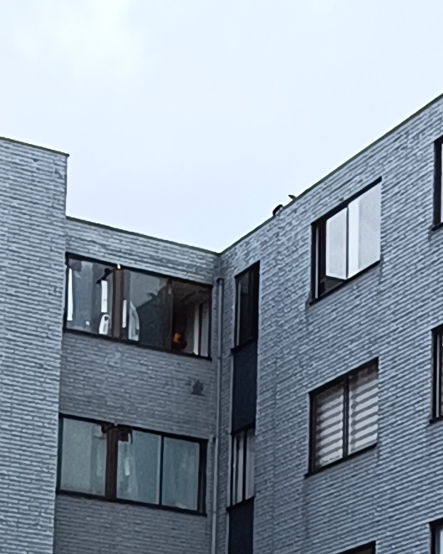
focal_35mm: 77
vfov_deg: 21.1
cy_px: 823
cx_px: 257
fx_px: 1261
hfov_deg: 19.9
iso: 51
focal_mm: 1.66
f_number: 2.2
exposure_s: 1/883
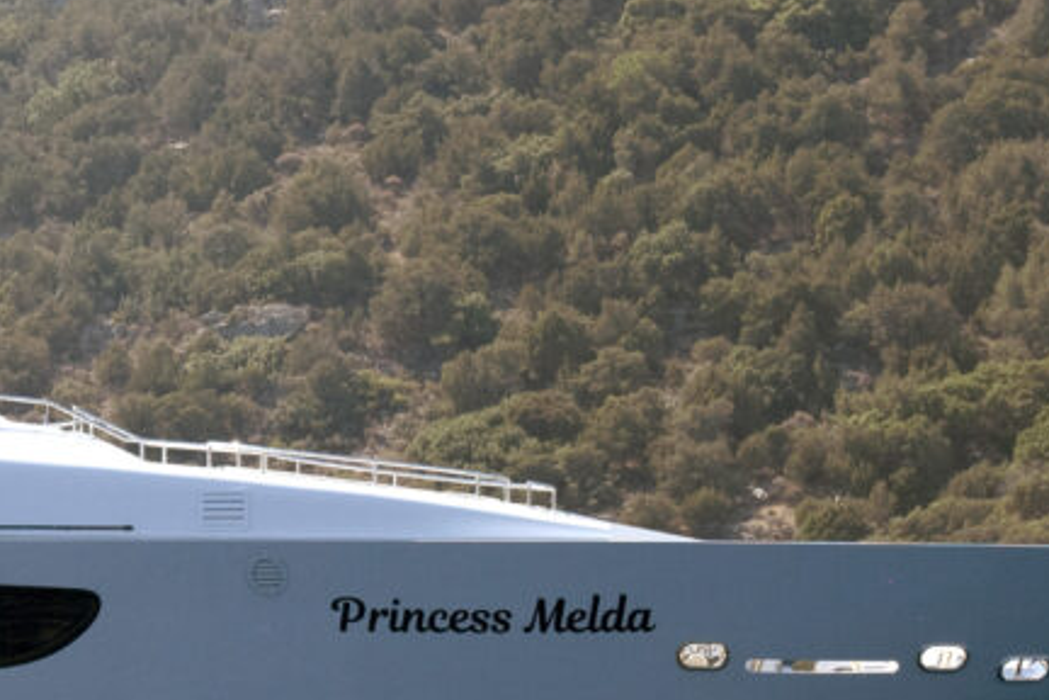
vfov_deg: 5.7
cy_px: 501
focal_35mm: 239
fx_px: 6974
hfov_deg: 8.4
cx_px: -471
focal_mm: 40.4
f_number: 5.6
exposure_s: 1/1600
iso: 320
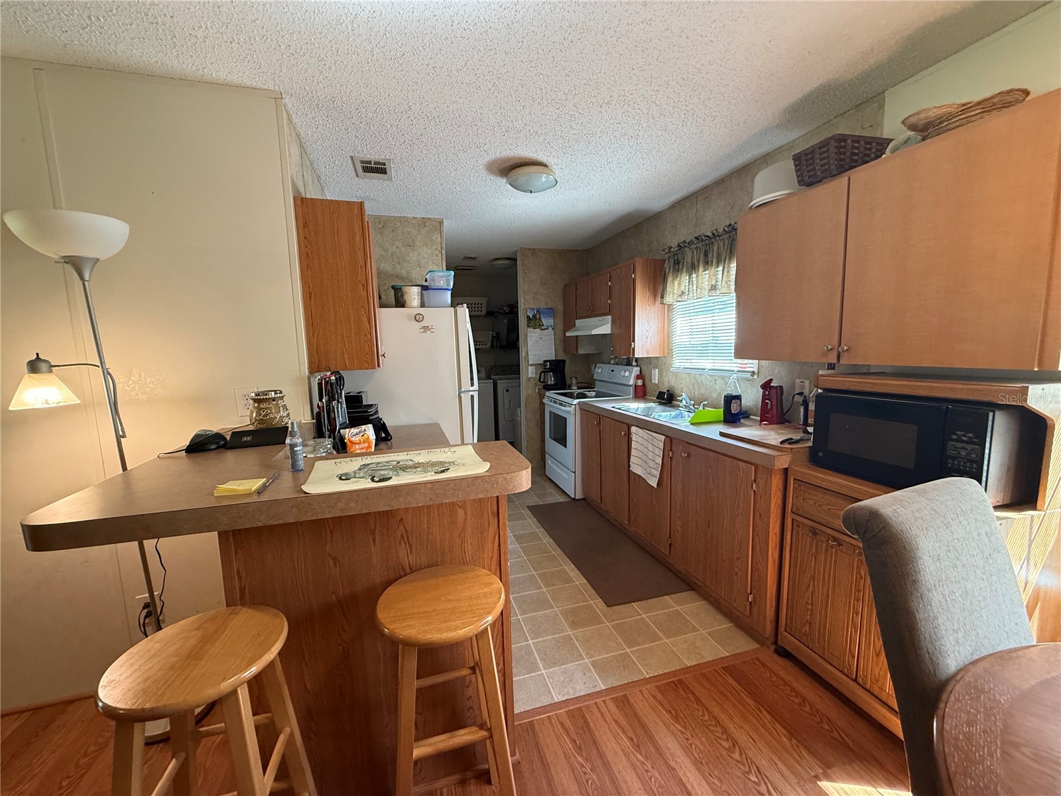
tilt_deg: -6.7
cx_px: 530
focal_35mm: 14
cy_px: 398
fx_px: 429
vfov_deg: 85.7
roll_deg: +2.0
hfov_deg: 102.1
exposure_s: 1/60
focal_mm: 2.22
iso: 400
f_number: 2.2
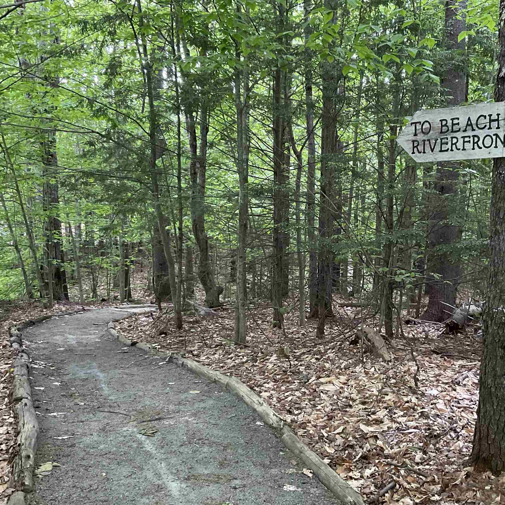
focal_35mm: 44
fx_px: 726
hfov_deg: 38.1
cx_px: 312
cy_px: 289
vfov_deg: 38.3
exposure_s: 1/60
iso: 100
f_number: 1.8
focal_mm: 3
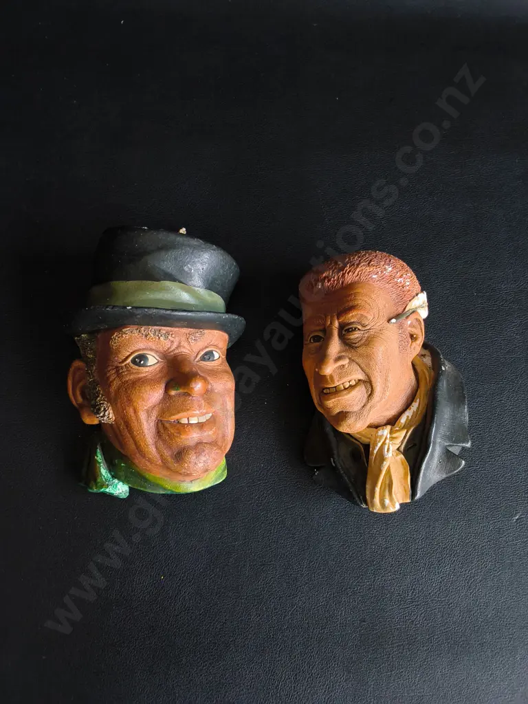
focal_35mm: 27
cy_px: 352
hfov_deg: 51.4
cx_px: 264
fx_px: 549
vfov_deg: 65.3
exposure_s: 1/100
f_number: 2
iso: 125
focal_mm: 2.87
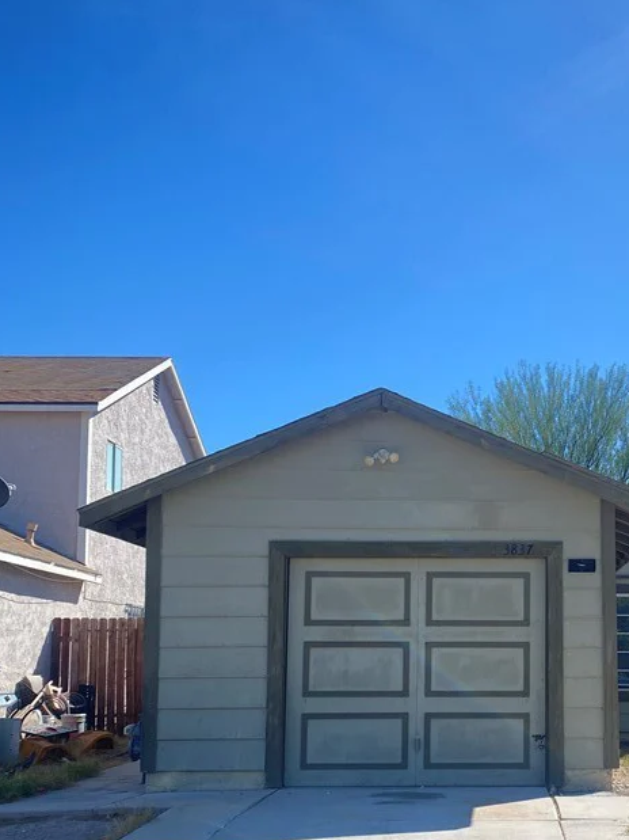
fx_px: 1042
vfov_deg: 42.9
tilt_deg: +5.6
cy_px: 592
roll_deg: -0.5
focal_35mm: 43
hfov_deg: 32.6
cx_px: 507
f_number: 1.8
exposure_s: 1/1543
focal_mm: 4.25
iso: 32
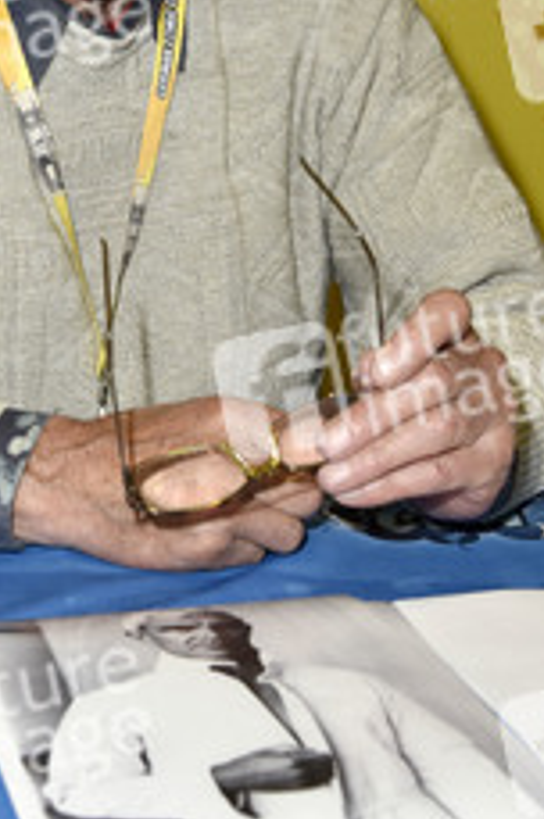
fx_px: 1591
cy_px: 197
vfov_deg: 28.4
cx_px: 72
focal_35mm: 70
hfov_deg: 19.1
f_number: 6.3
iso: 560
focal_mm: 40
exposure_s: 1/80
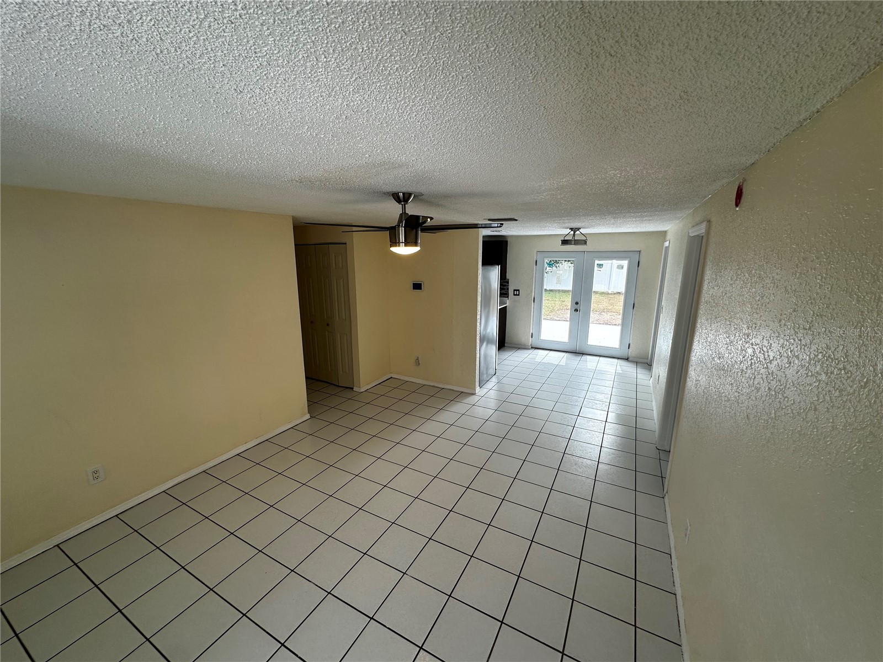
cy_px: 331
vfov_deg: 85.7
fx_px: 357
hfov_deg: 102.1
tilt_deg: -11.5
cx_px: 442
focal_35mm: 14
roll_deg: -0.4
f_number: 2.2
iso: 40
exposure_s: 1/150
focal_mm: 2.22
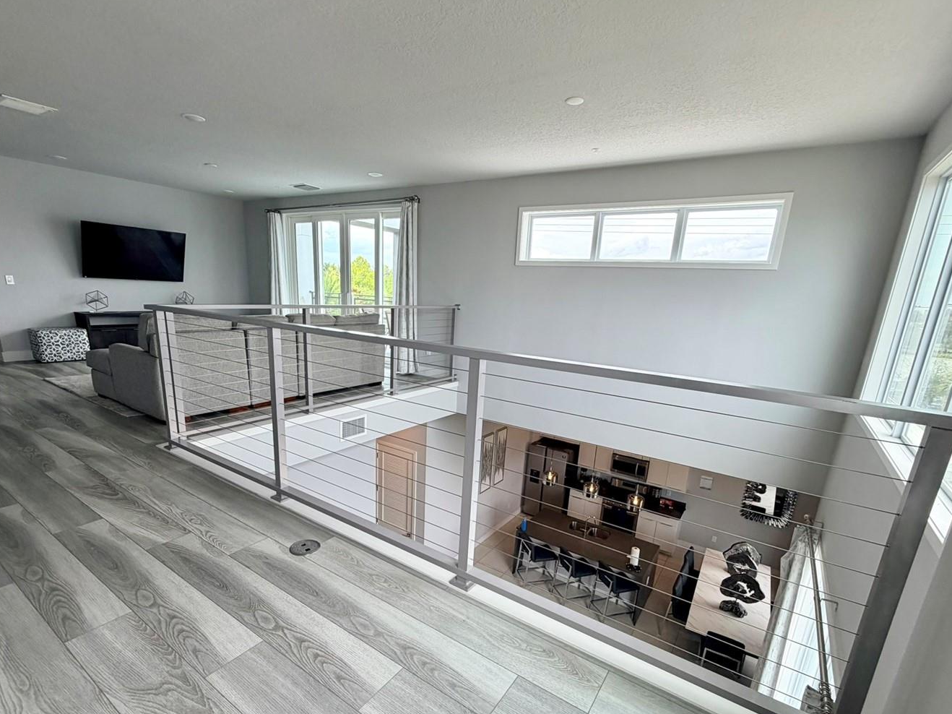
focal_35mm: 17
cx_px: 463
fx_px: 467
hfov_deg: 91.0
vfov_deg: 74.2
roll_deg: -2.3
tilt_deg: -14.8
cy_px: 414
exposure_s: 1/125
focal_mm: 2.22
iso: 50
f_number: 2.2
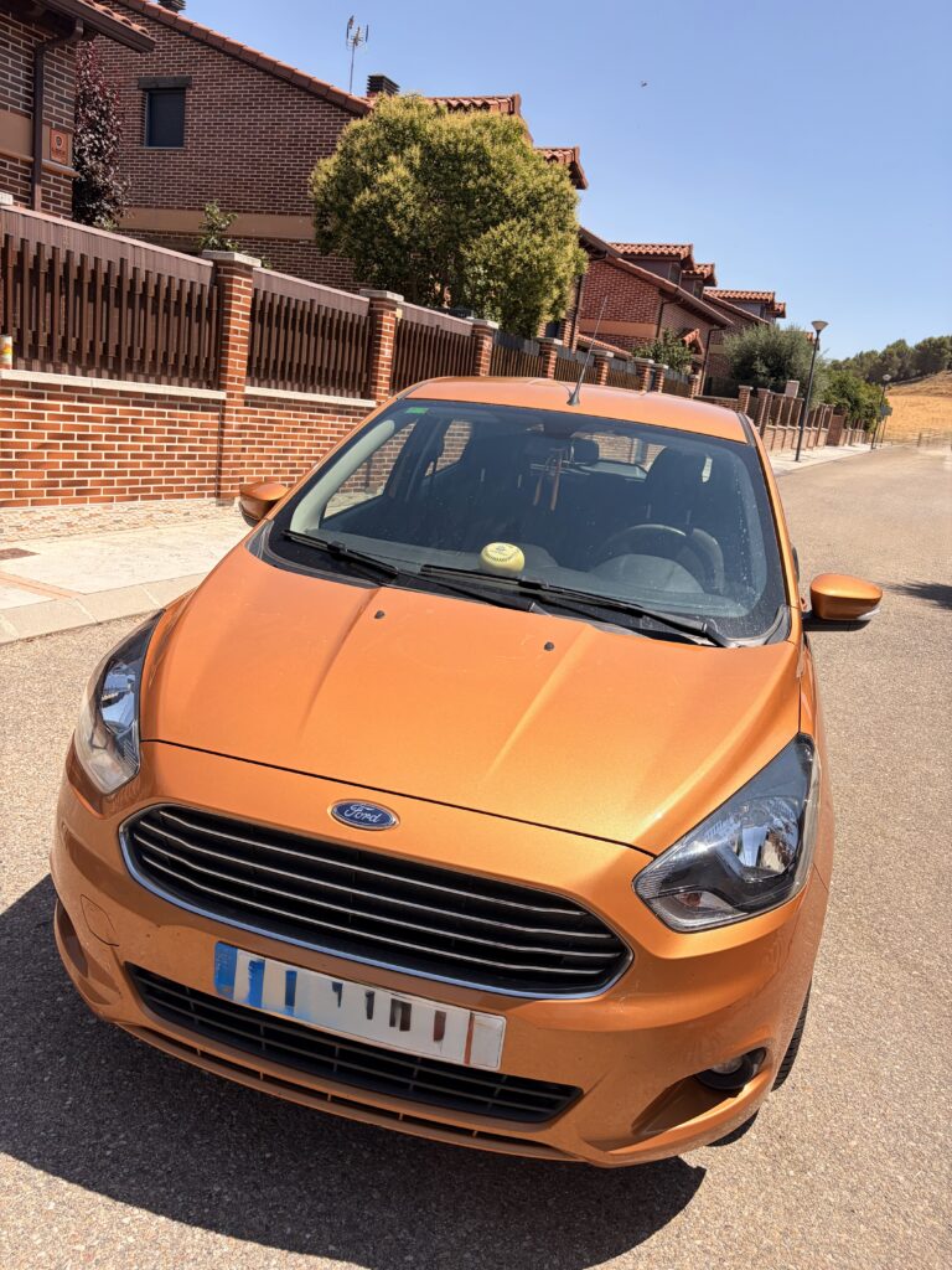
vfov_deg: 67.3
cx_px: 476
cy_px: 635
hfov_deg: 53.1
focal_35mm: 26
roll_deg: -7.3
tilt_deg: -13.9
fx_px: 953
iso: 50
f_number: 1.6
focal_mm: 5.96
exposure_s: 1/3831
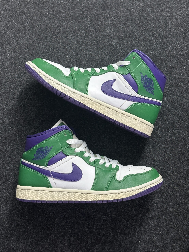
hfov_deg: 30.3
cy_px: 126
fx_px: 349
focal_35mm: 48
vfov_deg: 39.7
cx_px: 94
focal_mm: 6.86
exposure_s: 1/33
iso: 200
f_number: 1.78
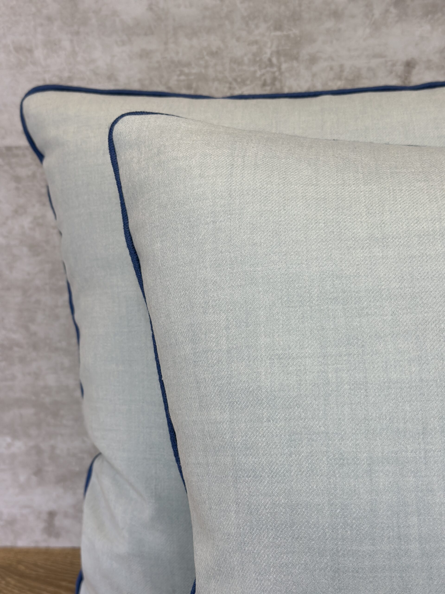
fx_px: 823
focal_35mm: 48
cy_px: 297
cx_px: 222
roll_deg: +3.4
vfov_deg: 39.7
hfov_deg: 30.3
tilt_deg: -17.2
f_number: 1.78
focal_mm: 6.86
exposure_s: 1/255
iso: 80
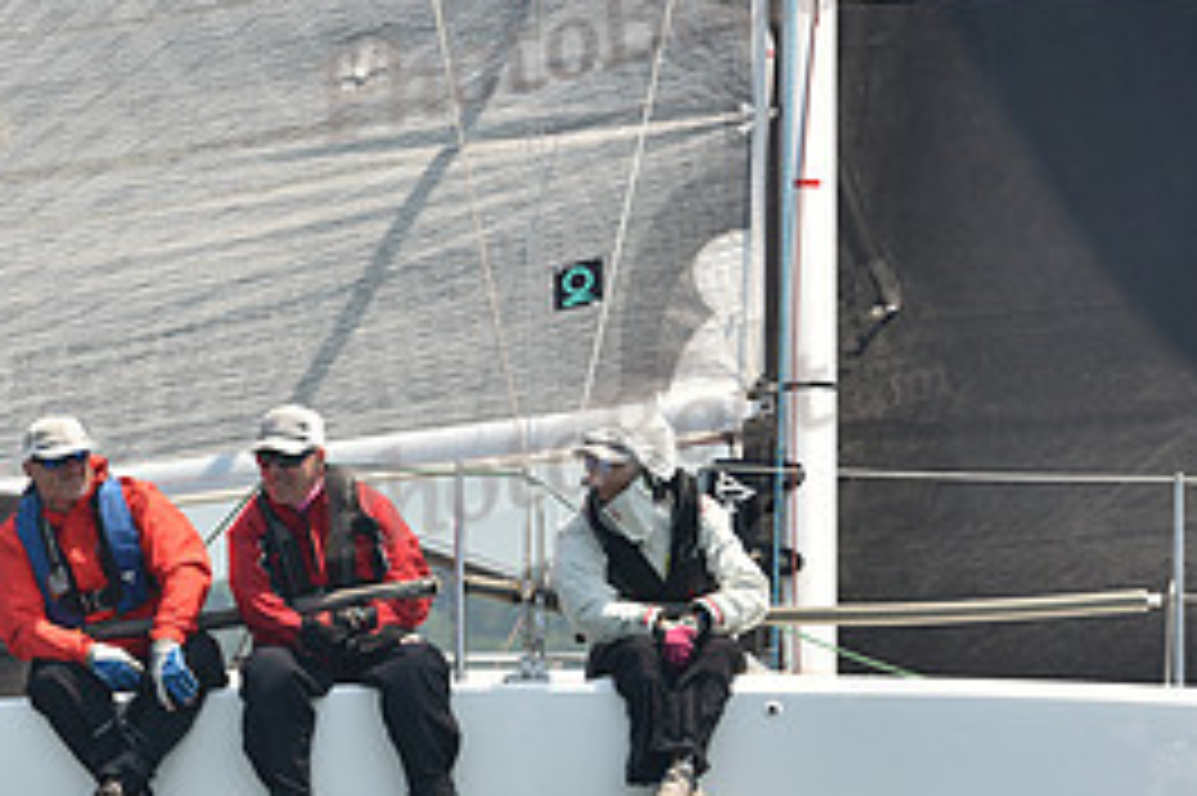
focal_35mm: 253
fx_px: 8407
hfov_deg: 8.1
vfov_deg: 5.4
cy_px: 740
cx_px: 86
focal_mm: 116
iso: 250
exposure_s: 1/640
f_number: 4.5
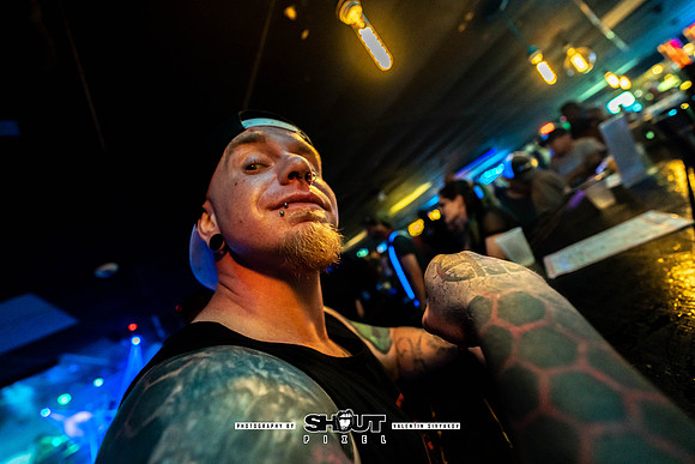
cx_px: 348
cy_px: 232
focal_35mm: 14
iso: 3200
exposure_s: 1/60
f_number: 2.8
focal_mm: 14
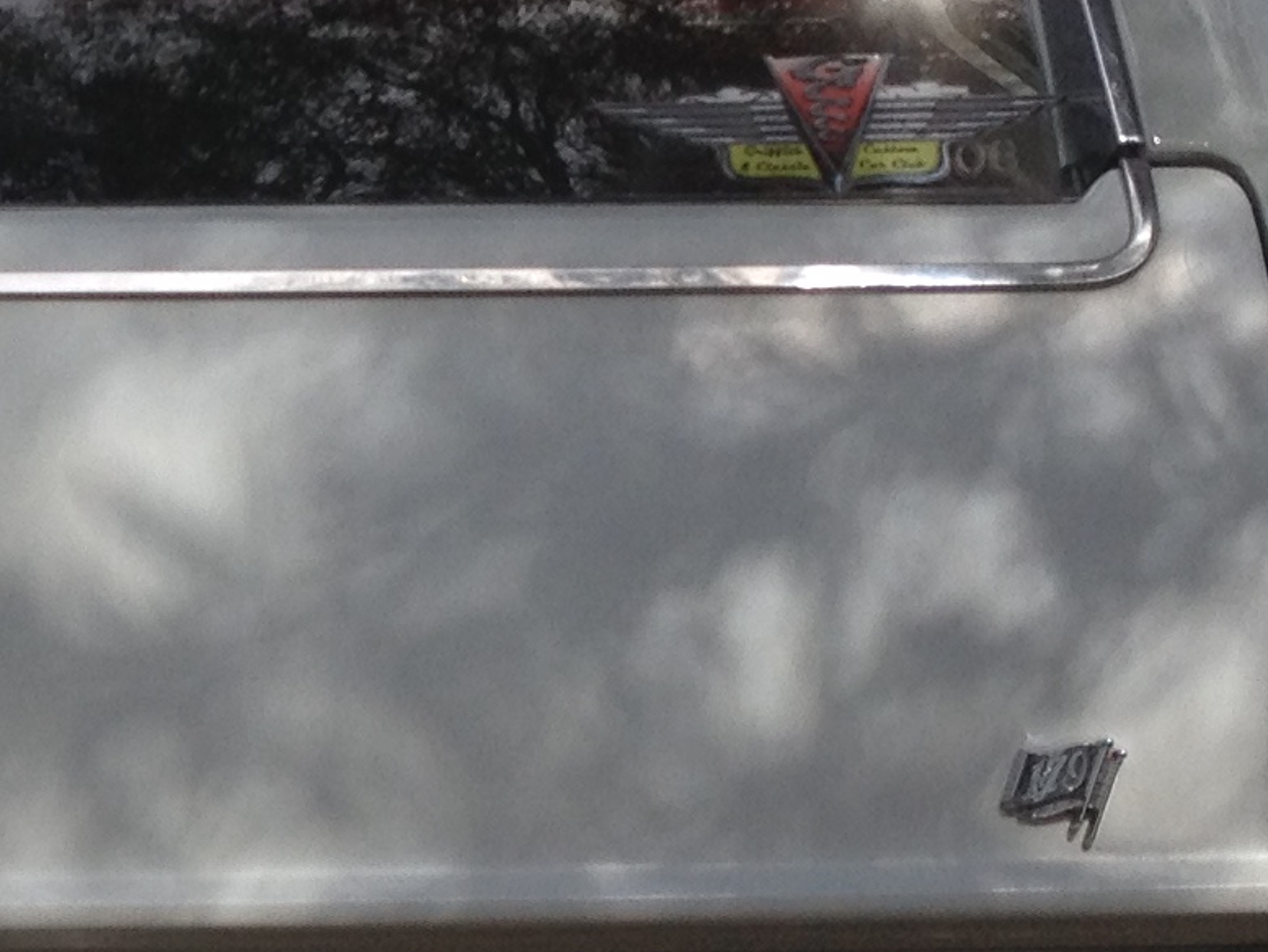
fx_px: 5386
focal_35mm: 147
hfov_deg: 13.1
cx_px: -211
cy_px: 598
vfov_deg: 10.1
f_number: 2.4
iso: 50
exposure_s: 1/1284
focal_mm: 4.28
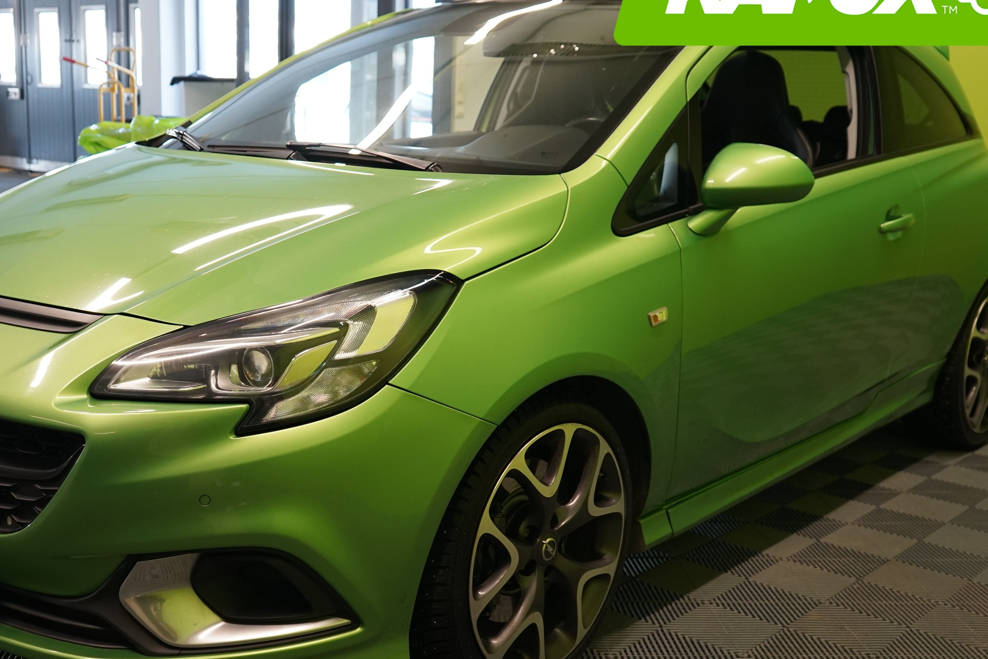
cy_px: 358
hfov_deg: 44.4
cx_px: 432
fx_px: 1207
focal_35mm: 44
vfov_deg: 30.5
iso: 800
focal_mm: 30
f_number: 4.5
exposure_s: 1/30
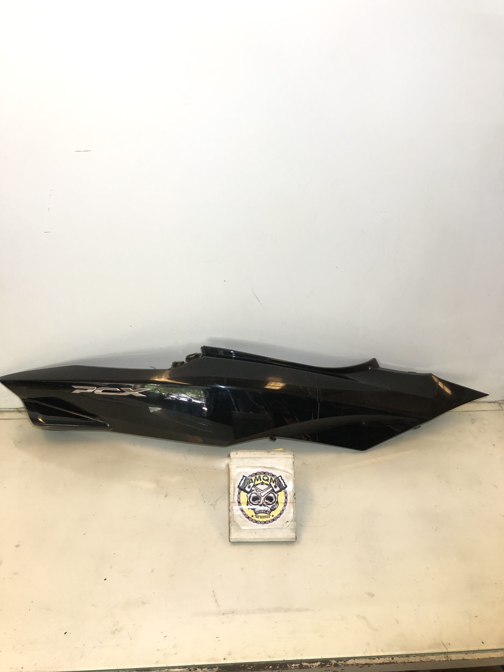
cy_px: 336
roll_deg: -2.0
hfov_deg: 49.7
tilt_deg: -27.9
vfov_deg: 63.4
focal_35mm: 28
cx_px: 252
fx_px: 544
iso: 40
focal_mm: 3.99
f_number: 1.8
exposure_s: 1/20
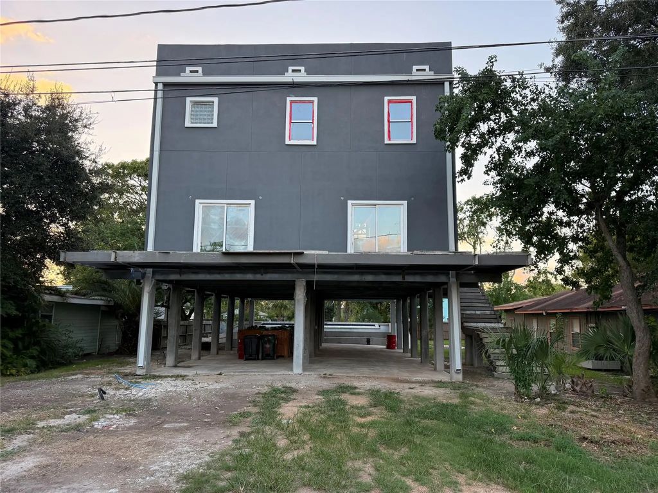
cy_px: 246
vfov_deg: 56.8
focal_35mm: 24
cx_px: 329
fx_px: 456
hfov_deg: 71.6
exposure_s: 1/231
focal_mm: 6.76
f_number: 1.78
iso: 125
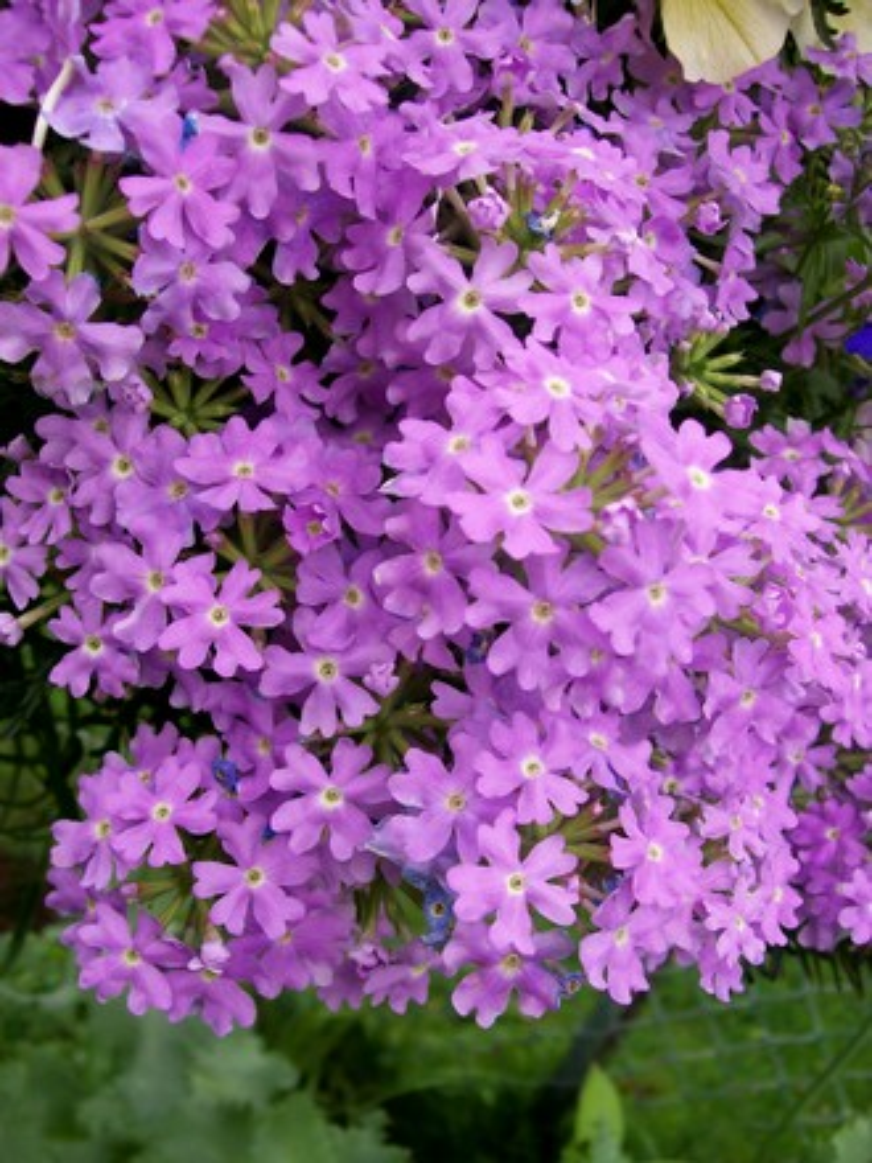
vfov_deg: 51.4
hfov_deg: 39.7
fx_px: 1209
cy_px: 582
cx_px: 436
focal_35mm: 36
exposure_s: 1/283
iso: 80
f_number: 2.7
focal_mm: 6
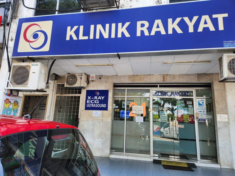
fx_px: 156
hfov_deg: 73.9
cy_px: 88
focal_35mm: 23
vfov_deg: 58.9
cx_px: 118
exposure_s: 1/143
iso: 20
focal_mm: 5.4
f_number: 1.8
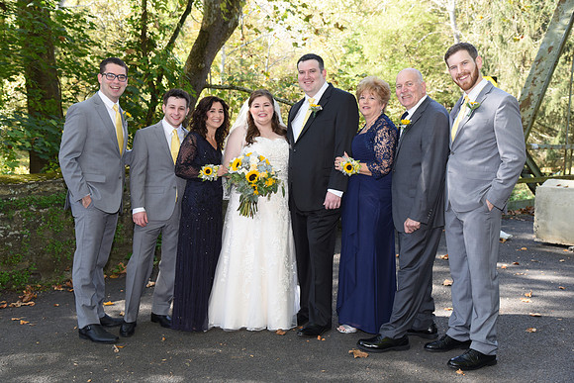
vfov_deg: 30.5
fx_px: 702
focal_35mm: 44
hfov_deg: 44.5
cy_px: 192
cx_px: 287
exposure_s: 1/200
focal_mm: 44
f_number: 5
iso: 640
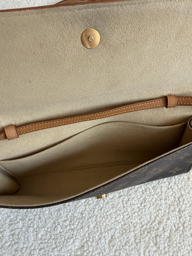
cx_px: 96
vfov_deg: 71.6
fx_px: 177
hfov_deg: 56.8
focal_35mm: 24
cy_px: 128
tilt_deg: -75.8
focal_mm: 2.22
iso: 250
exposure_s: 1/121
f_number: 2.2
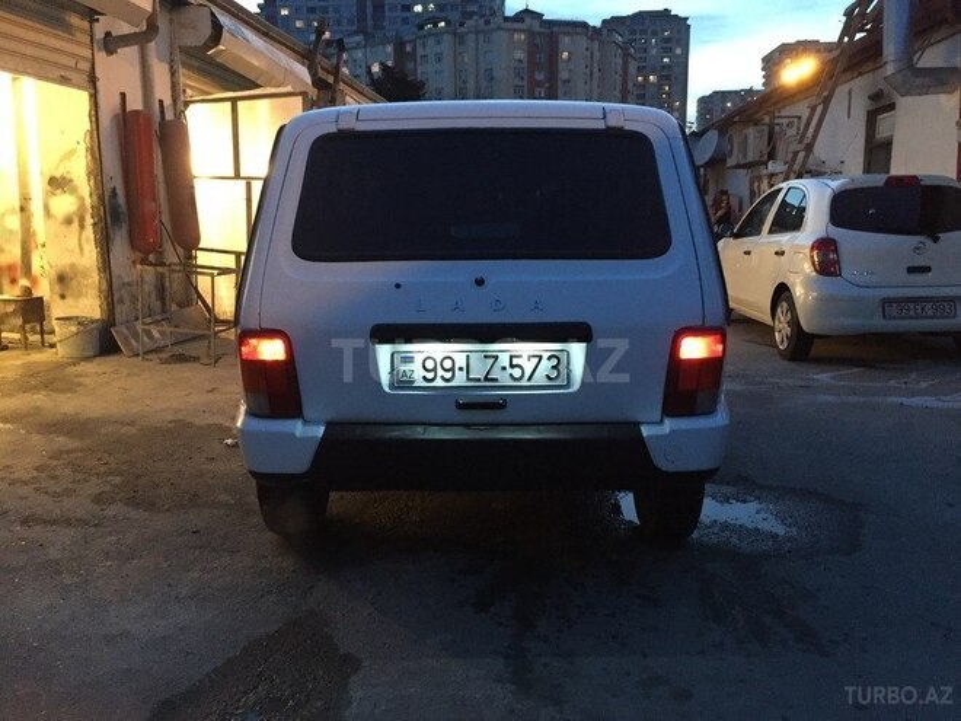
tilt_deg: -6.9
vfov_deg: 48.2
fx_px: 805
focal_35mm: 29
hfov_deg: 61.7
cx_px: 480
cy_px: 360
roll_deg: +0.1
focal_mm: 4.15
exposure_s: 1/17
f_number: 2.2
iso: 320
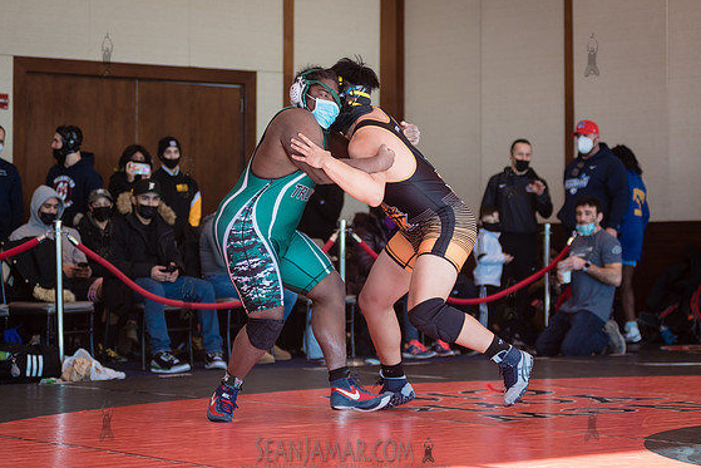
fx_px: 1948
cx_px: 312
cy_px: 204
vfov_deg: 13.7
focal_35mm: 100
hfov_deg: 20.4
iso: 400
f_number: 3.5
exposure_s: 1/400
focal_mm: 80
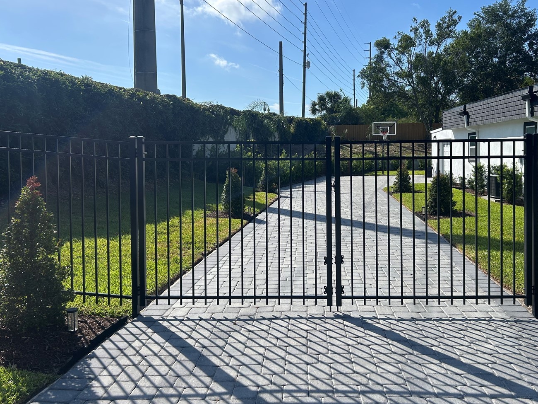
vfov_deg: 44.0
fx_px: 497
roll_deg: +0.9
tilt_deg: -2.1
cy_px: 169
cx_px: 312
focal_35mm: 32
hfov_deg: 56.5
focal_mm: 5.7
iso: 50
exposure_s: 1/5319
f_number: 1.5
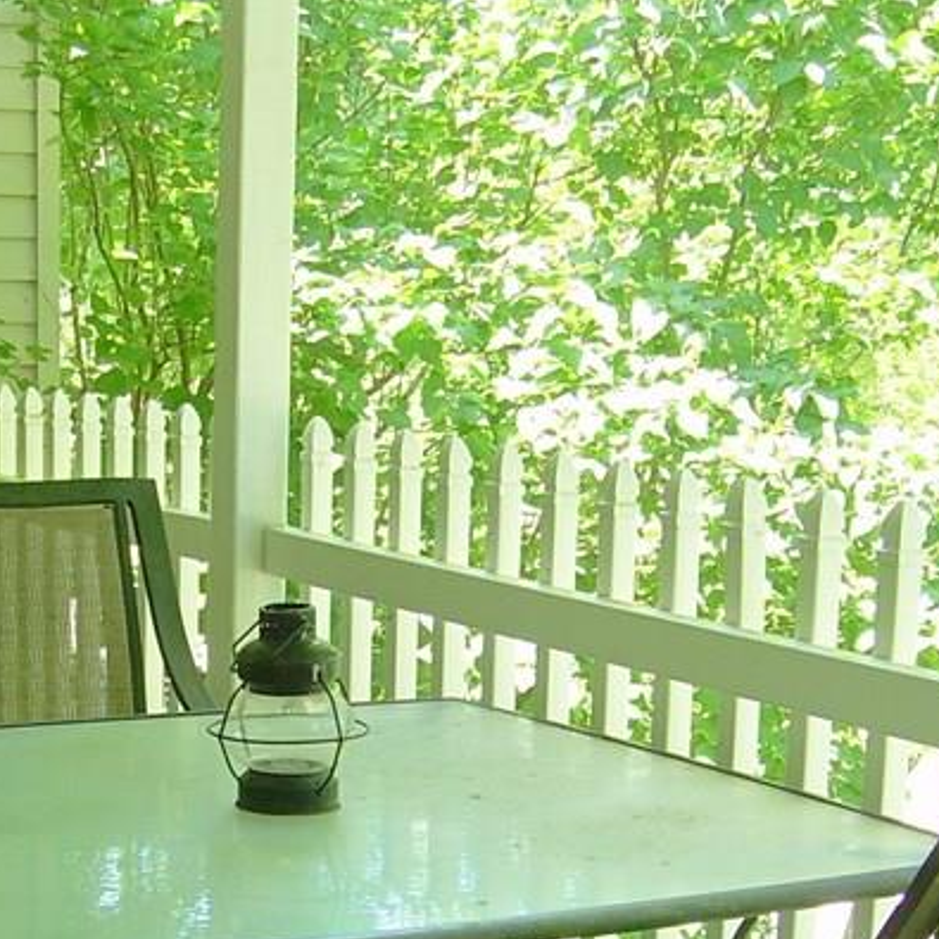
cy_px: 872
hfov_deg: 19.8
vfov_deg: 19.5
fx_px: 2670
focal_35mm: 87
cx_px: 252
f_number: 2.8
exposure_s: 1/46.2
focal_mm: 6.3
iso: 50
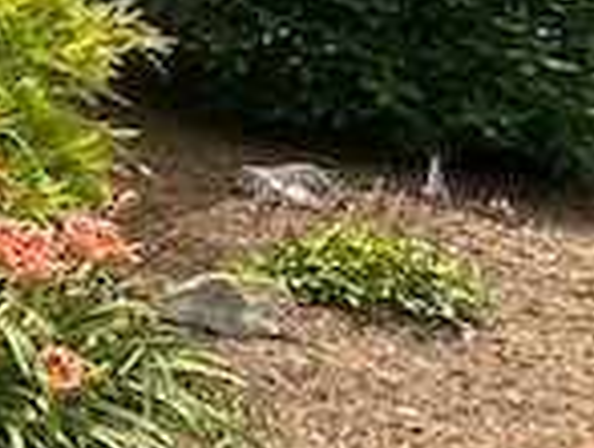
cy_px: -250
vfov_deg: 14.4
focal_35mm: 95
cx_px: -647
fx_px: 1634
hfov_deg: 15.6
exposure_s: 1/759
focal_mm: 2.22
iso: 40
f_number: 2.2
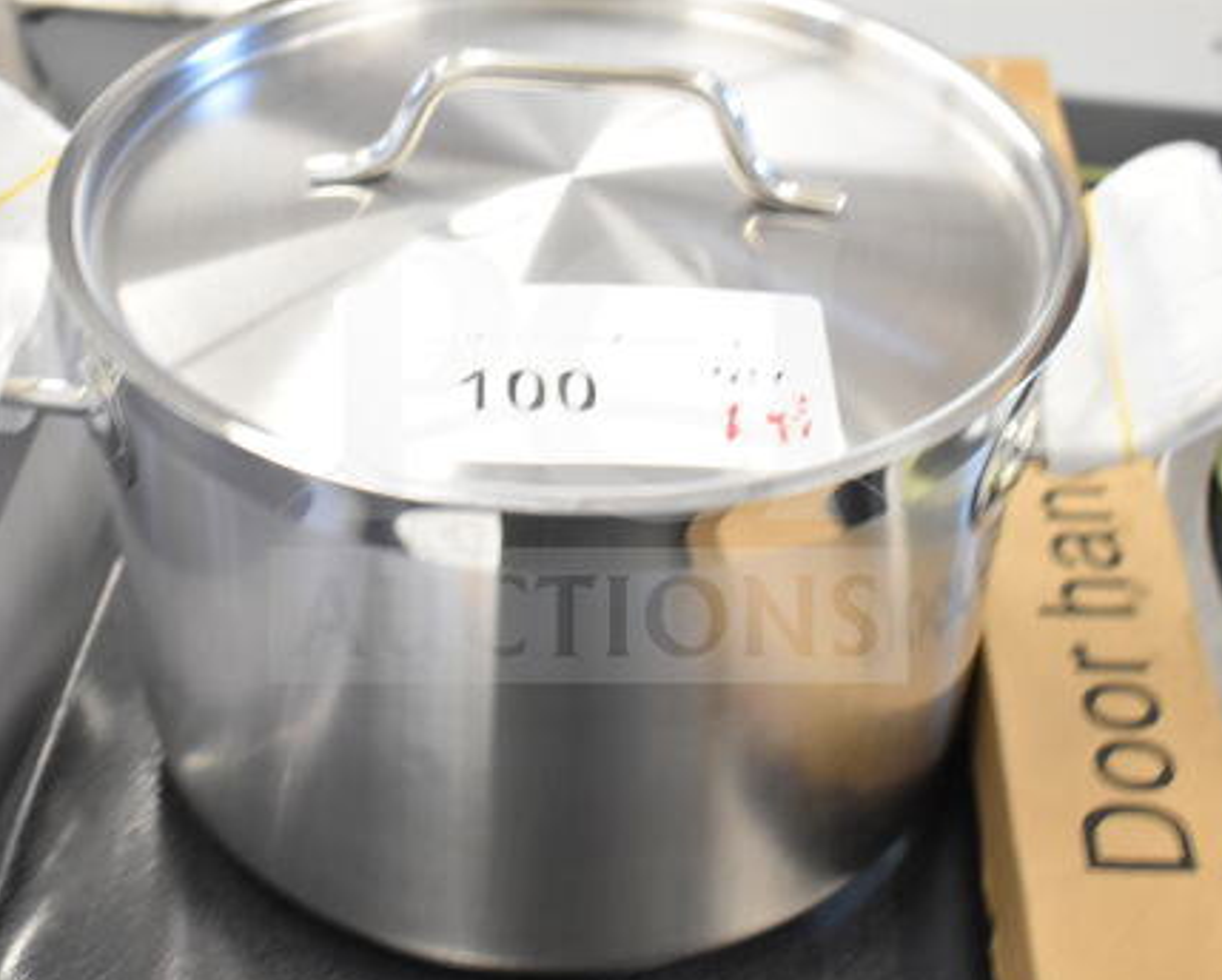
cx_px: 587
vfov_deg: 27.2
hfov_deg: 33.5
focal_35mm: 56
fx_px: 2027
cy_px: 457
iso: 1600
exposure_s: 1/80
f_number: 4.2
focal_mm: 28
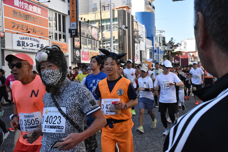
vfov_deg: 33.0
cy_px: 76
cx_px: 114
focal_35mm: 40
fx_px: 256
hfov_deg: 47.9
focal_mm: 27
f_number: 14
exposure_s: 1/800
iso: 2500
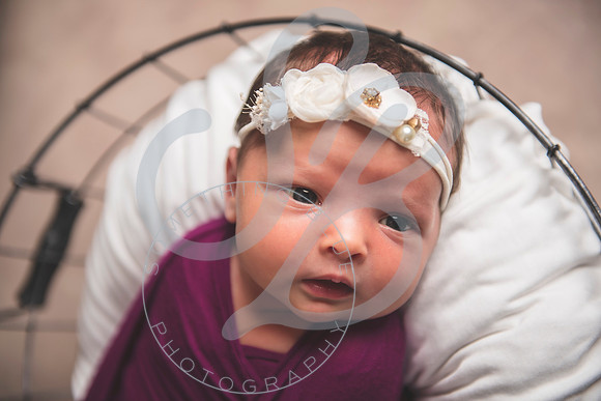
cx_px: 300
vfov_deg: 23.4
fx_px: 968
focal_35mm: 58
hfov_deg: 34.5
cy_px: 200
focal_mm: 58
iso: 100
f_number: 2.8
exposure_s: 1/100
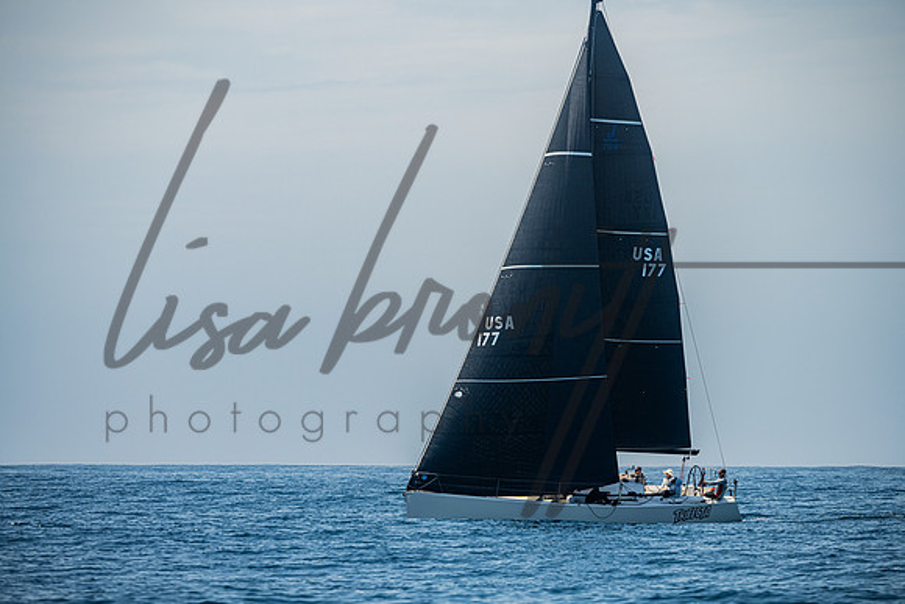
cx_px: 452
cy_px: 302
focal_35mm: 264
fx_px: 6639
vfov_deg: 5.2
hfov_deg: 7.8
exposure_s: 1/2000
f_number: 7.1
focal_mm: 260
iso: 400
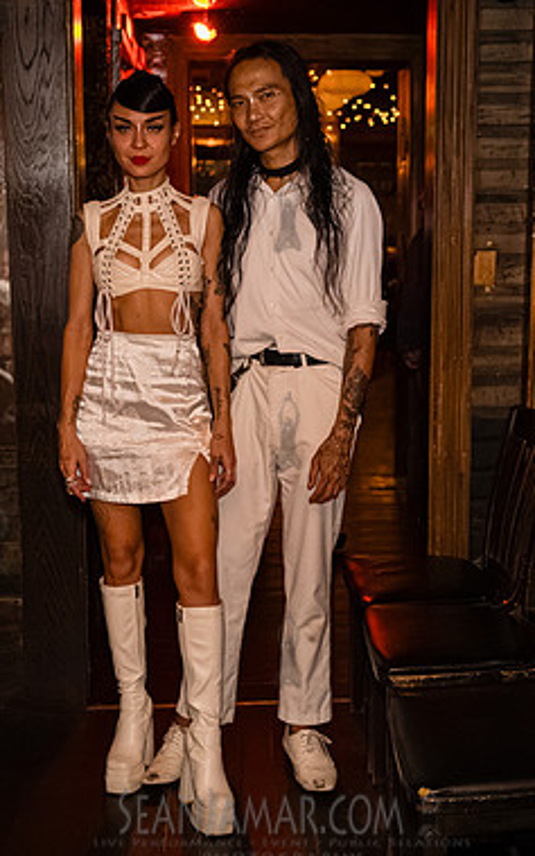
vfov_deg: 35.1
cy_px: 430
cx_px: 287
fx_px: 1353
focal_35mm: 58
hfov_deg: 22.4
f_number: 3.2
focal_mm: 35
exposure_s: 1/320
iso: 16000
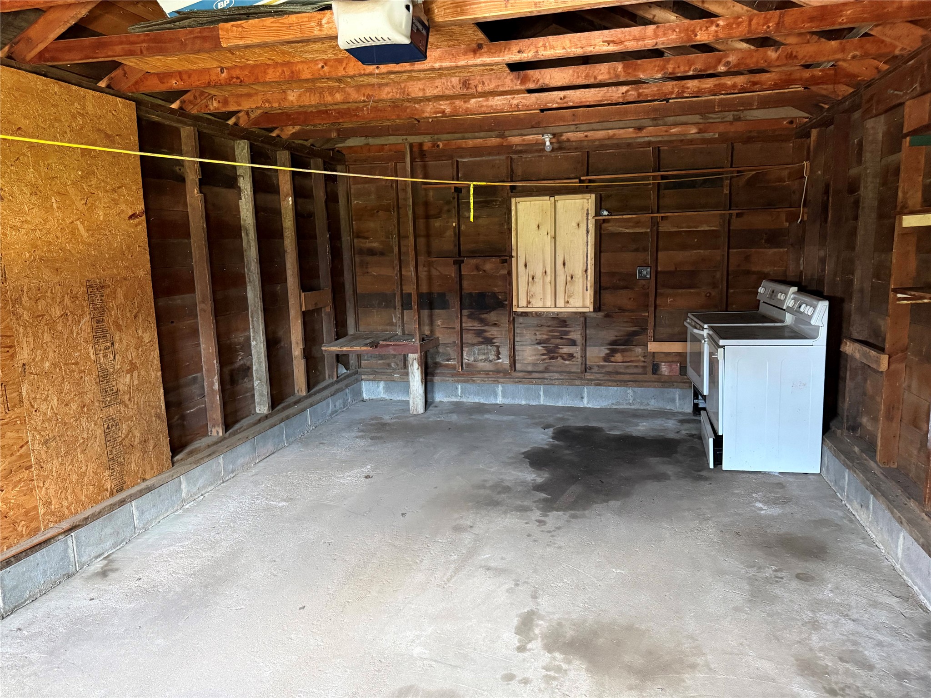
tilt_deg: -8.0
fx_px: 645
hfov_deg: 71.6
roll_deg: +1.3
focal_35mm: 24
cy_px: 349
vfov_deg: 56.8
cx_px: 466
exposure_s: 1/40
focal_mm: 6.76
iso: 800
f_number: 1.78
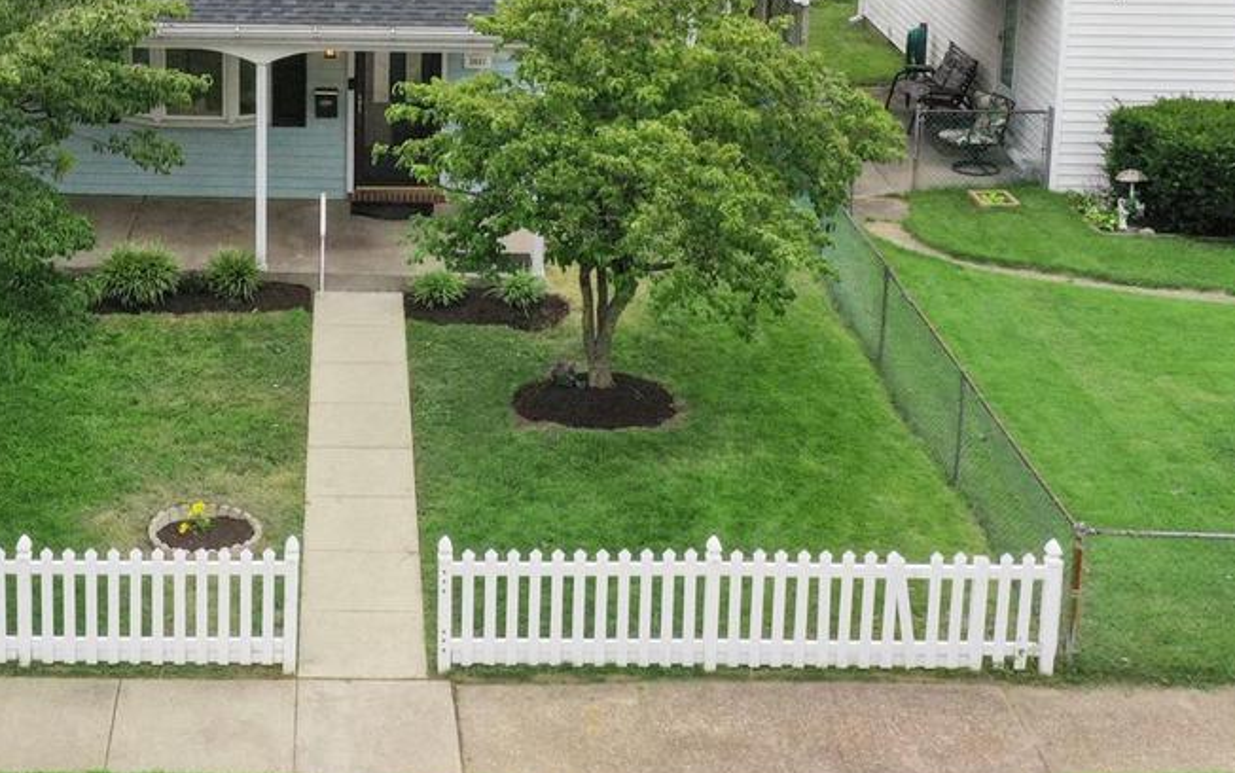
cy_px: -23
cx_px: 294
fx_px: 2121
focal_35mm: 63
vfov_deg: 19.9
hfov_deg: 31.8
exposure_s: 1/160
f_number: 11
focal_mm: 10.26
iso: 400
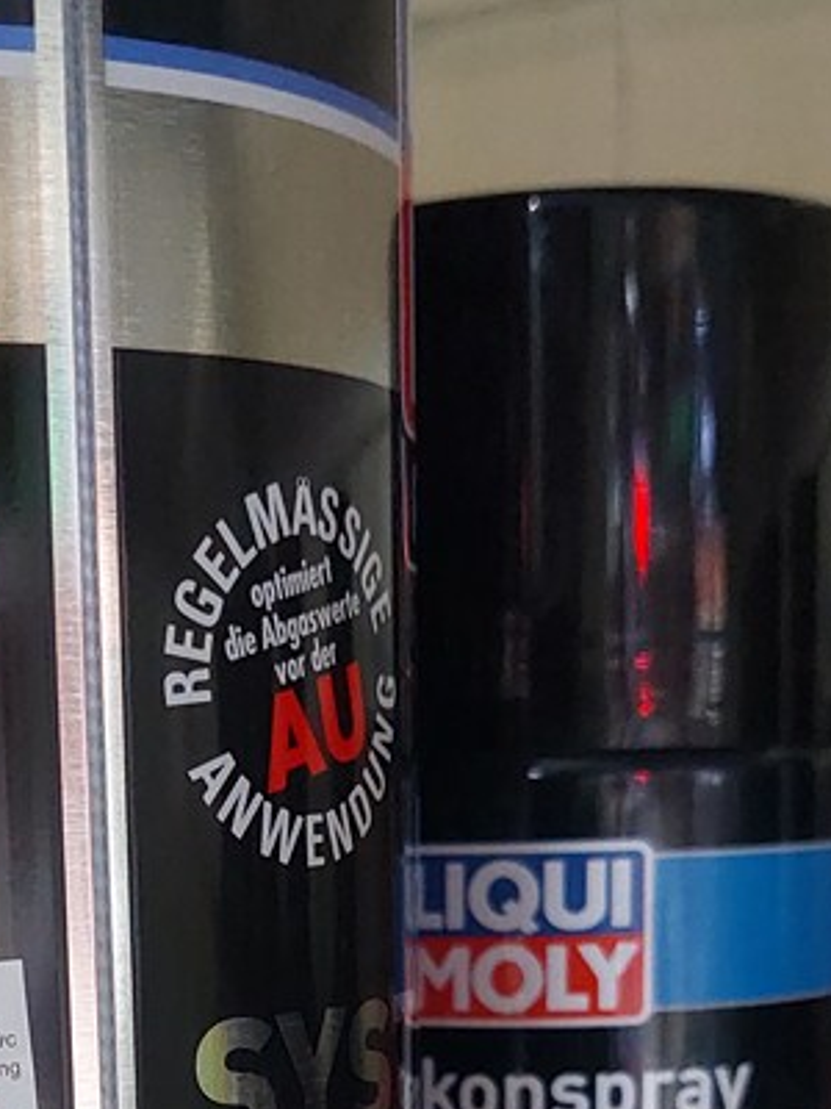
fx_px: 2305
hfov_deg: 20.3
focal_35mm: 72
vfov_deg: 24.9
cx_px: 188
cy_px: 1259
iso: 500
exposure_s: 1/60
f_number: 1.8
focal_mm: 5.23
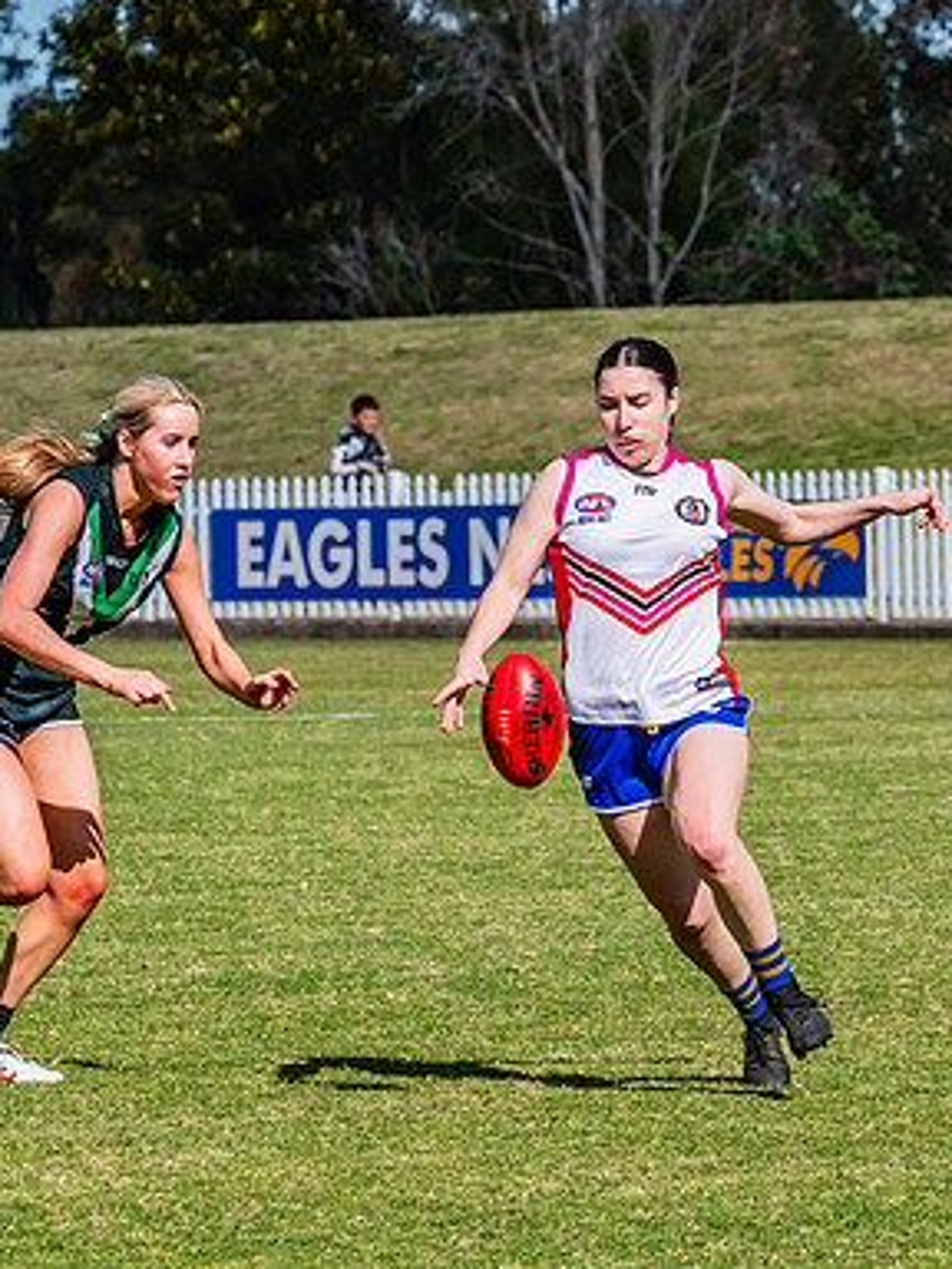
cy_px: 622
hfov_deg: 3.6
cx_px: 642
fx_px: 15181
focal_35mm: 414
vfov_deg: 4.8
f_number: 16
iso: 800
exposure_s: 1/1250
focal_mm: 270
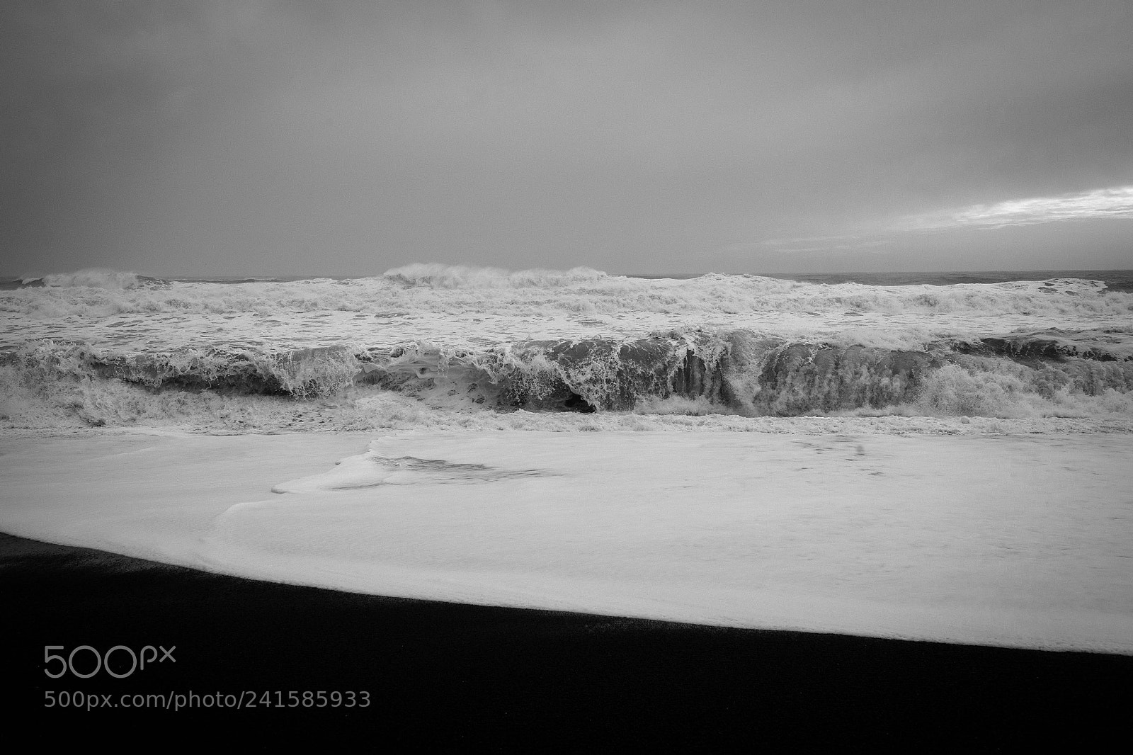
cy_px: 378
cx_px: 566
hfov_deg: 46.4
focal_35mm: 42
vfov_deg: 31.9
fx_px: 1321
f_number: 10
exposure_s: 1/400
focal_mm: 42
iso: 400
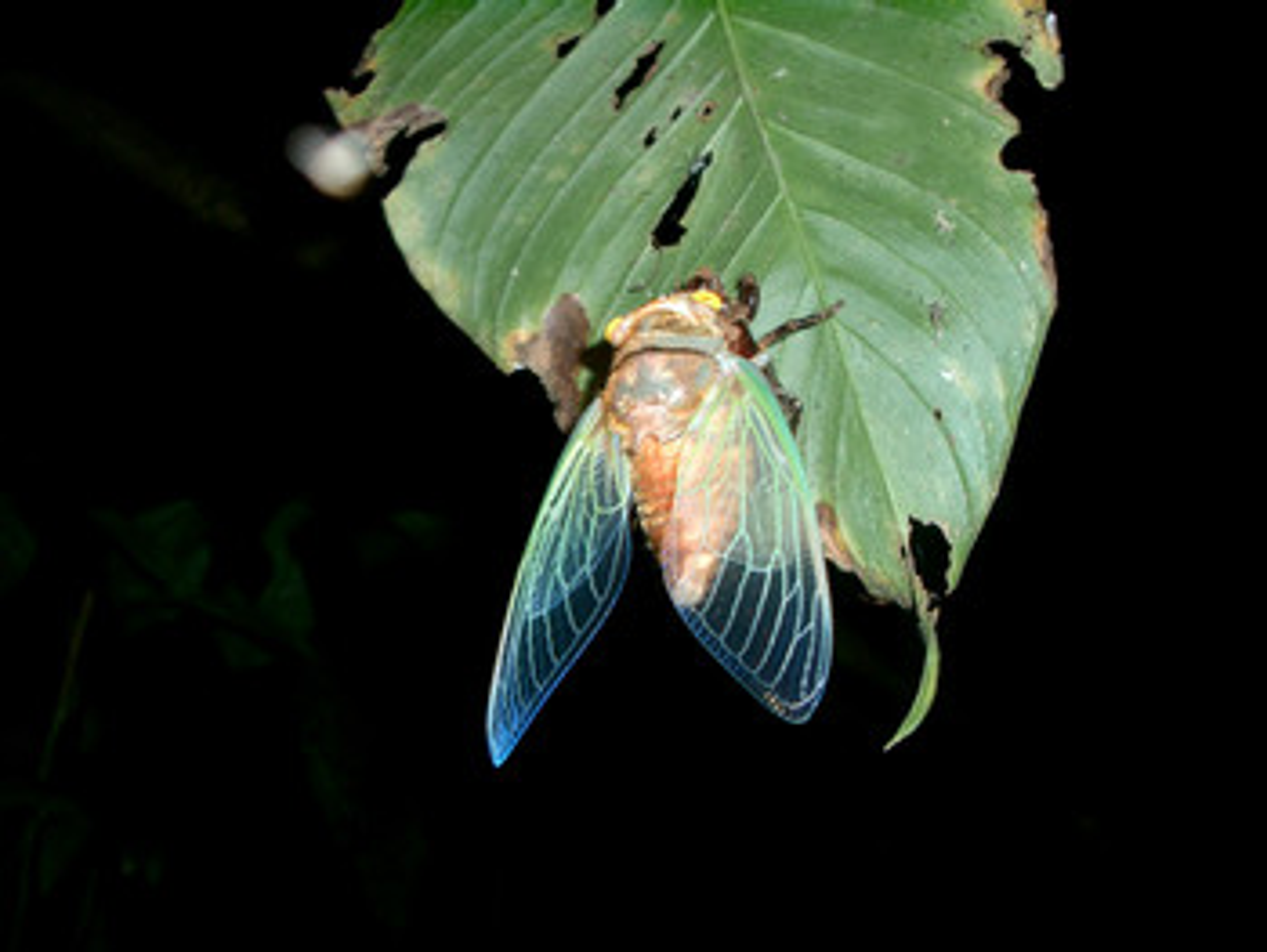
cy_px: 476
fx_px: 1282
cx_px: 634
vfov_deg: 40.7
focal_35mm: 35
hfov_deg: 52.6
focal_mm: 5.8
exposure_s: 1/40
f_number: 2.6
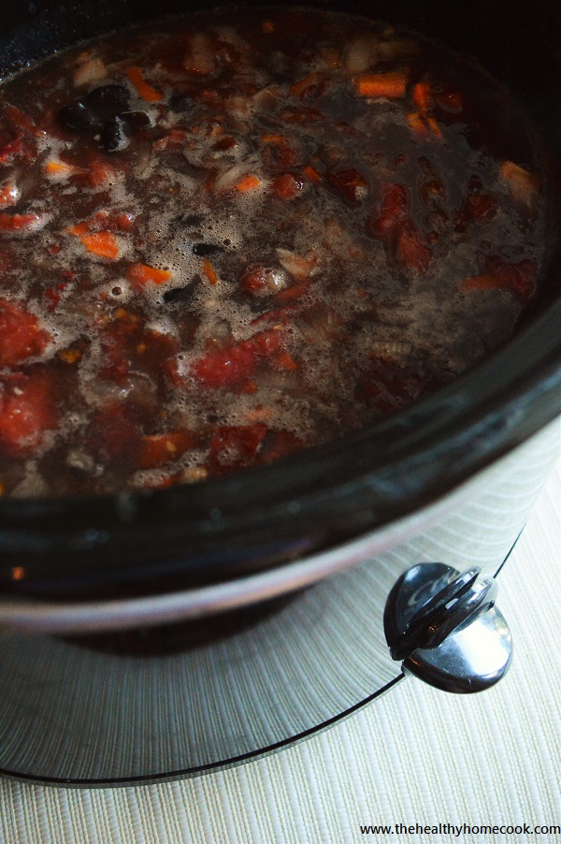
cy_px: 422
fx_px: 1053
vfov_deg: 43.6
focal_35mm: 45
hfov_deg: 29.8
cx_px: 280
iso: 3200
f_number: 4.5
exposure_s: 1/60
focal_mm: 30
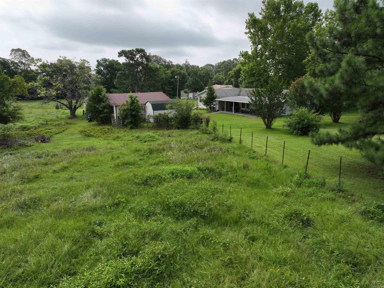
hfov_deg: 71.6
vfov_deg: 56.8
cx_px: 192
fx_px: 266
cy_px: 144
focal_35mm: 24
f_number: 2.8
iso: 170
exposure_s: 1/3200
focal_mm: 12.29
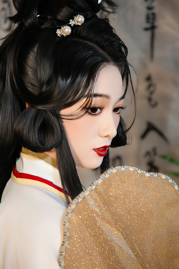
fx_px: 768
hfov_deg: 13.3
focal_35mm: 103
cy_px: 134
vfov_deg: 19.8
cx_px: 90
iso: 320
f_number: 4
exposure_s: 1/125
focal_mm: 105
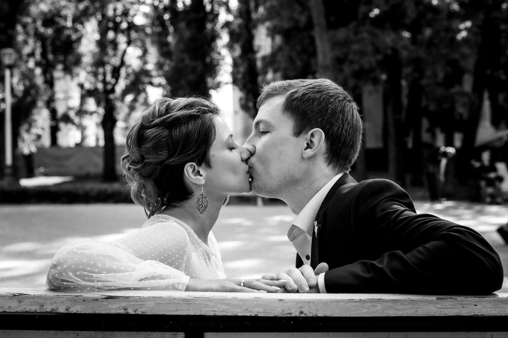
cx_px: 254
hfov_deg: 38.3
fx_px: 731
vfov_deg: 26.0
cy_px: 169
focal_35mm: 52
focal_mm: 50
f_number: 4
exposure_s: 1/160
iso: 160
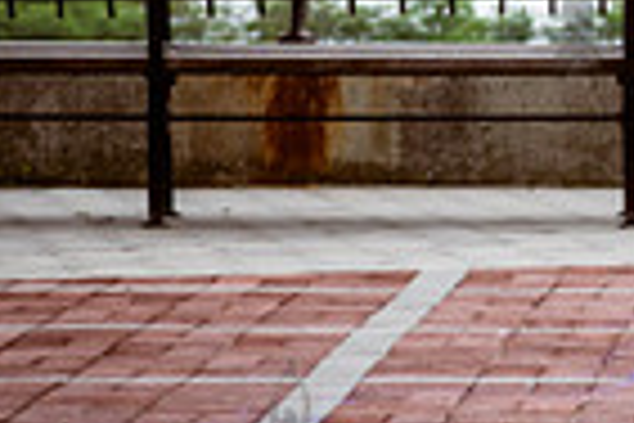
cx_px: 1095
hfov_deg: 5.1
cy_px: -143
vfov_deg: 3.4
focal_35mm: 400
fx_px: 7044
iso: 400
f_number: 4.5
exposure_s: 1/1250
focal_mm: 86
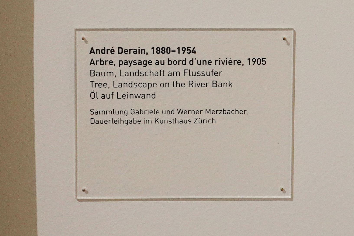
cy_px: 118
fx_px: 236
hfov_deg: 73.7
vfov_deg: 53.1
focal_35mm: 24
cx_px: 177
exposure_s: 1/80
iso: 3200
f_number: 7.1
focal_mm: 24
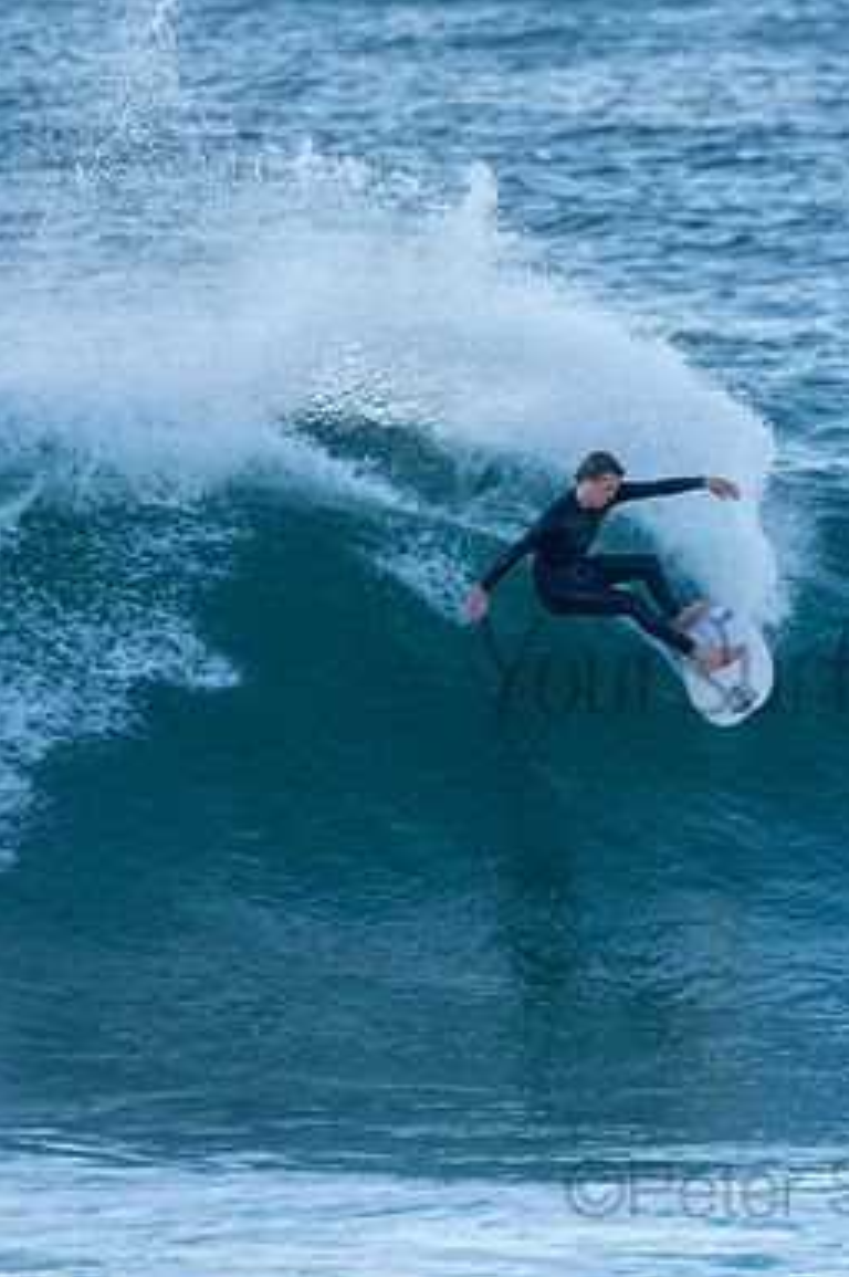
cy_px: 638
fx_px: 40078
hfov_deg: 1.2
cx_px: 822
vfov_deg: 1.8
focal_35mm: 1131
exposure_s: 1/1600
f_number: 5.6
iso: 1800
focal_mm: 500
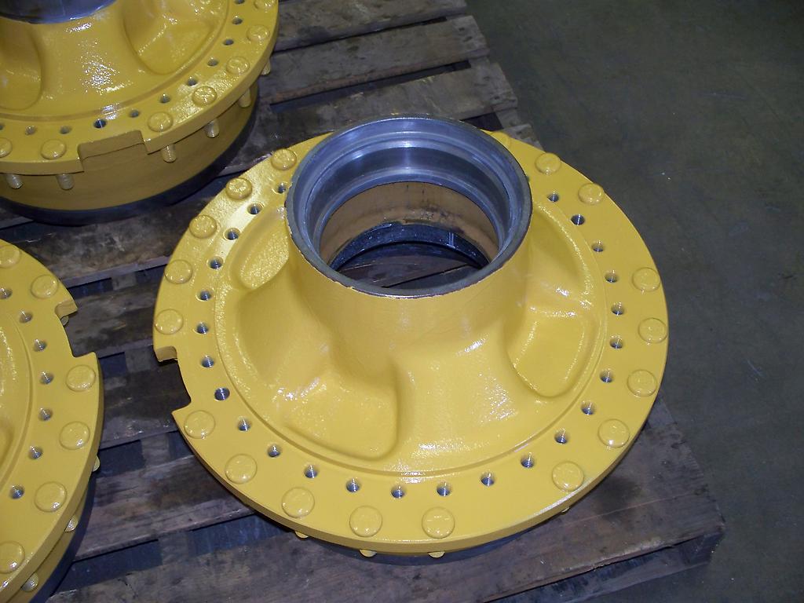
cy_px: 302
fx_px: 1092
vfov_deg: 30.9
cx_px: 402
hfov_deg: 40.4
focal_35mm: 47
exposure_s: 1/30
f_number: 2.9
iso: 200
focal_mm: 9.86
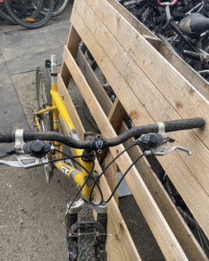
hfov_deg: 51.6
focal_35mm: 28
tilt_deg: -47.7
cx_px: 104
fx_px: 216
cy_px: 137
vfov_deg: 62.2
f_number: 1.6
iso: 32
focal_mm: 4.2
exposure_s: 1/855
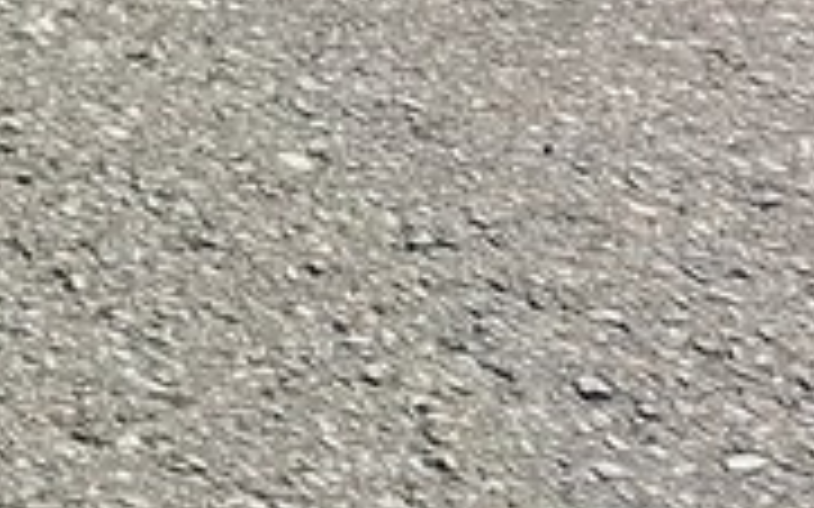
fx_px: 4302
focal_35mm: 194
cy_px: -1412
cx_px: -2028
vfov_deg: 5.9
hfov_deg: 8.2
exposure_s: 1/1706
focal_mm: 5.54
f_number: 1.8
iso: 50
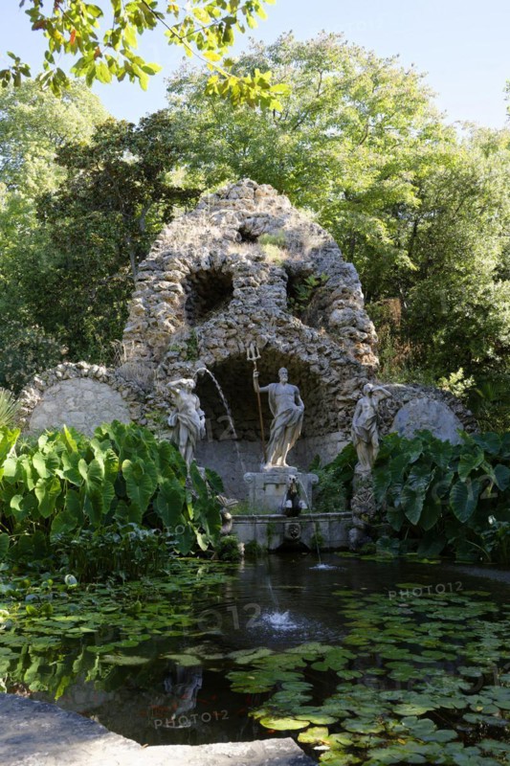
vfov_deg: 66.4
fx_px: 585
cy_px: 383
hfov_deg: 47.1
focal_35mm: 28
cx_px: 255
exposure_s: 1/60
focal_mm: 27.5
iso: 160
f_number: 6.3
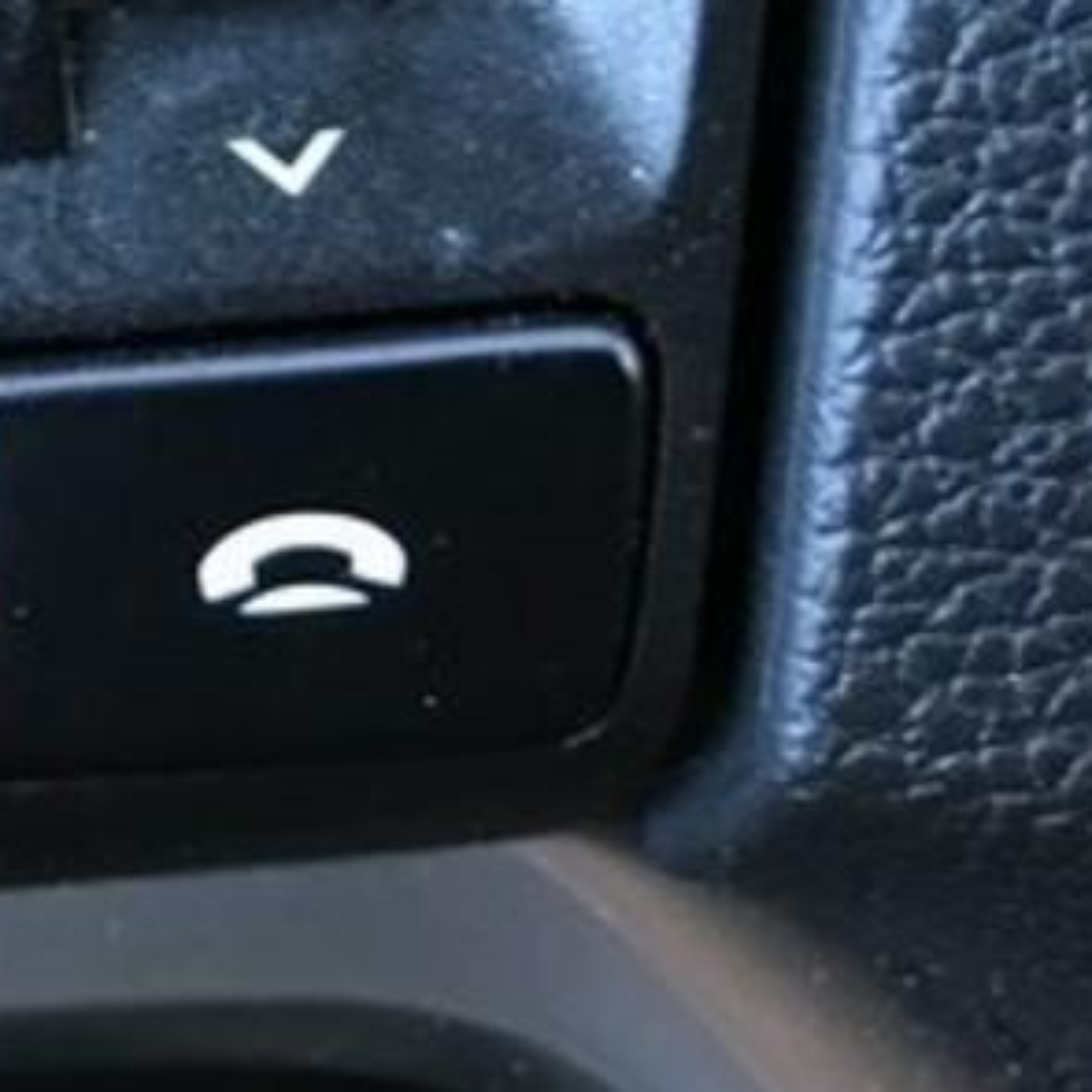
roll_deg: +5.7
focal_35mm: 86
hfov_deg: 18.7
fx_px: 3069
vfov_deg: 19.1
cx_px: -341
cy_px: -196
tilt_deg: -35.6
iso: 40
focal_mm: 3.99
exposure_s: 1/20
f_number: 1.8
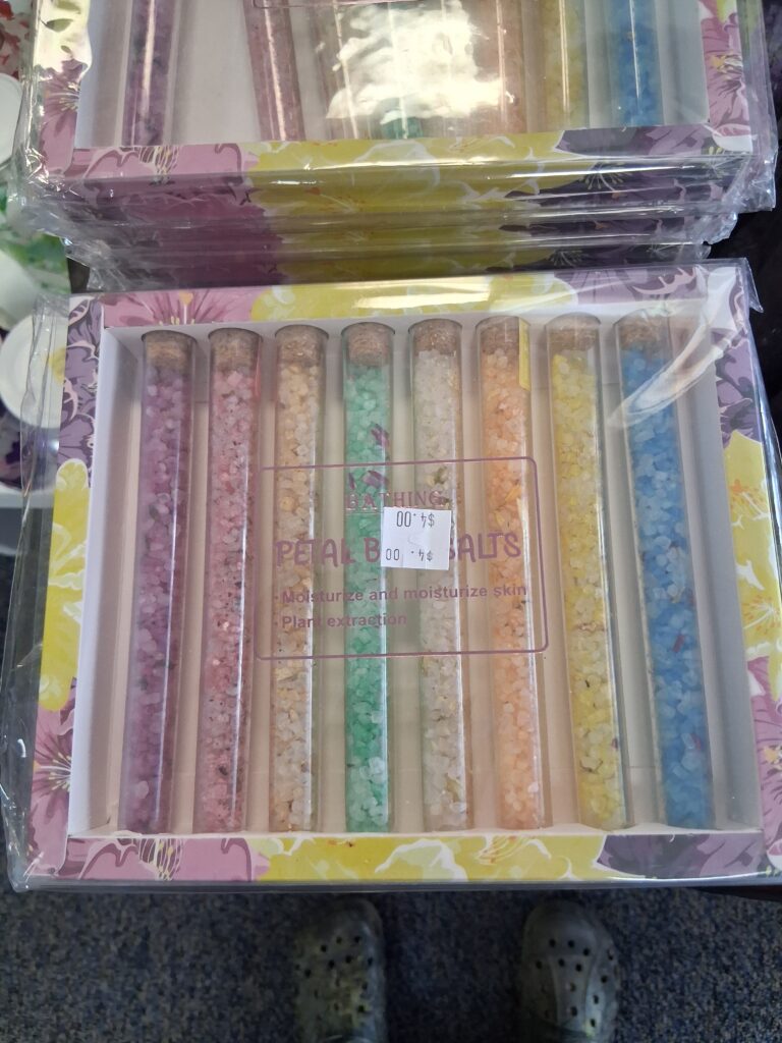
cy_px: 522
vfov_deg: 67.3
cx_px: 391
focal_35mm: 26
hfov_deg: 53.1
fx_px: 783
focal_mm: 3.98
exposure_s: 1/120
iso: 400
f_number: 1.8
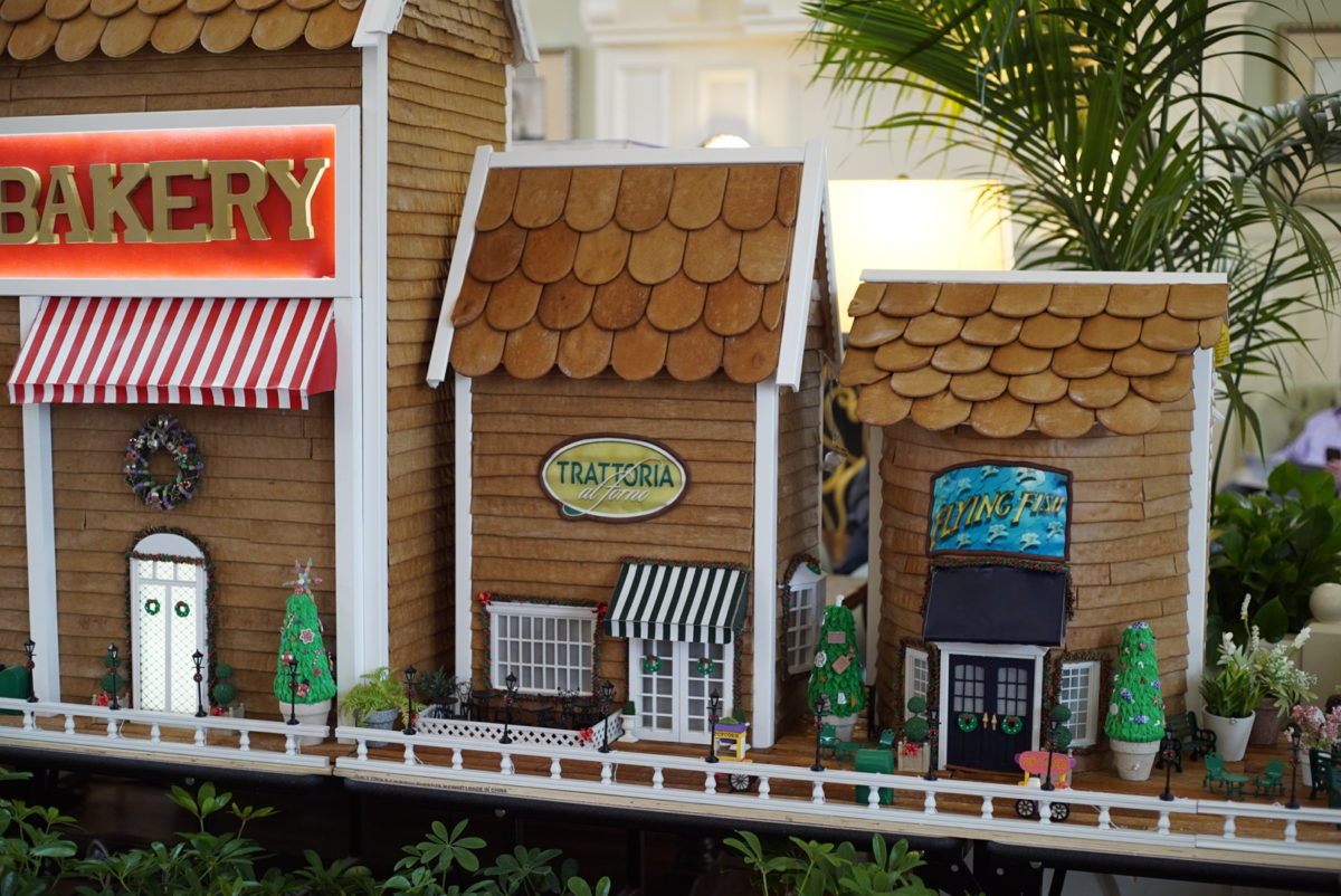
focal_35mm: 50
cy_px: 448
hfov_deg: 39.6
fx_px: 1864
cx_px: 670
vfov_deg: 27.0
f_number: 3.2
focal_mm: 50
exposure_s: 1/160
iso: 1600
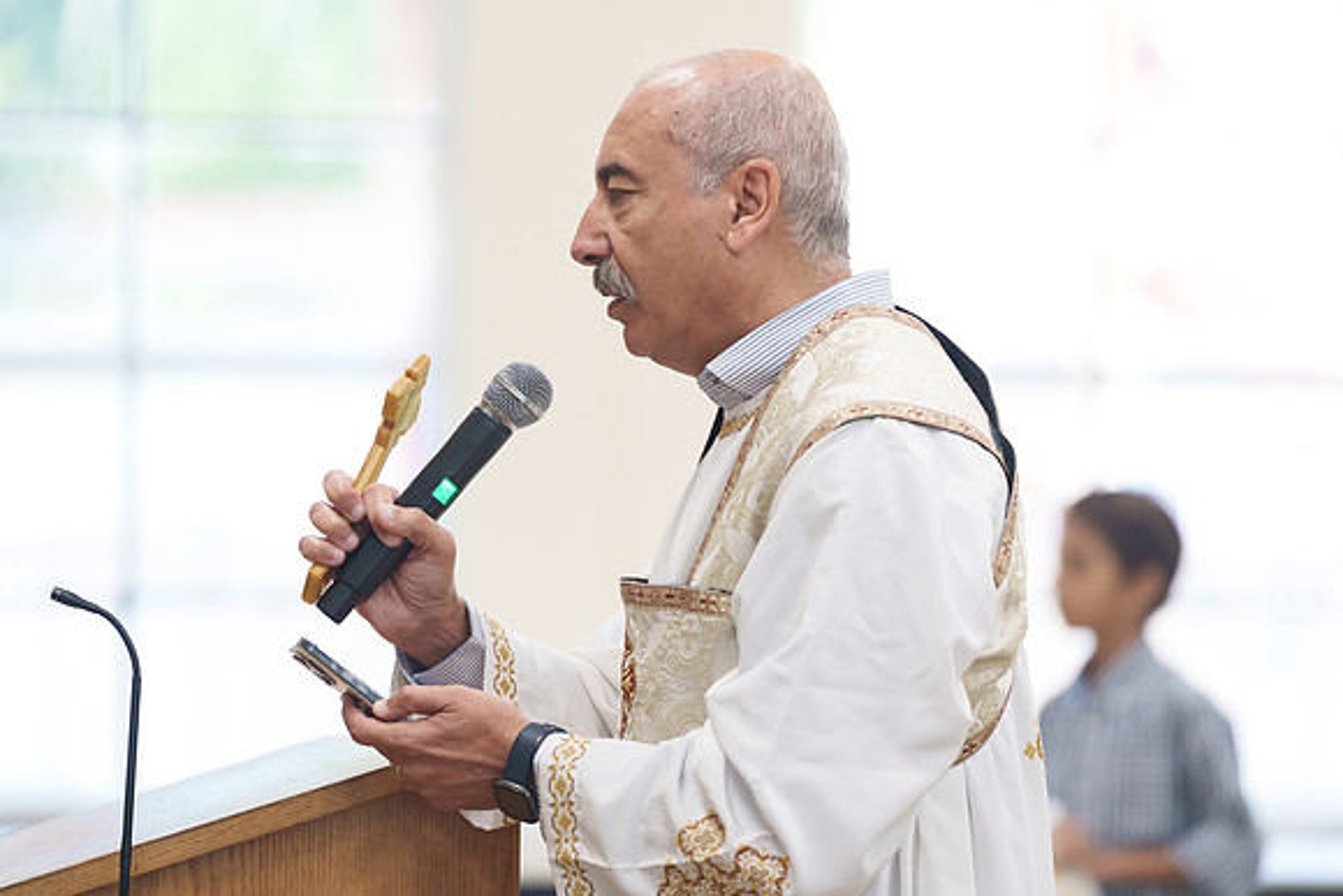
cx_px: 672
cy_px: 412
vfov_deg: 6.4
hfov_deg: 9.5
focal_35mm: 216
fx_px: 8066
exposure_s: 1/200
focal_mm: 200
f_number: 2.8
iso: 1600
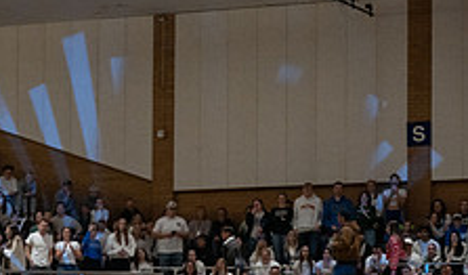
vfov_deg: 6.6
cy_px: 287
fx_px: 2371
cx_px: -86
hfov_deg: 11.1
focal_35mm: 189
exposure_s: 1/250
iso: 3200
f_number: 4
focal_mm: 70
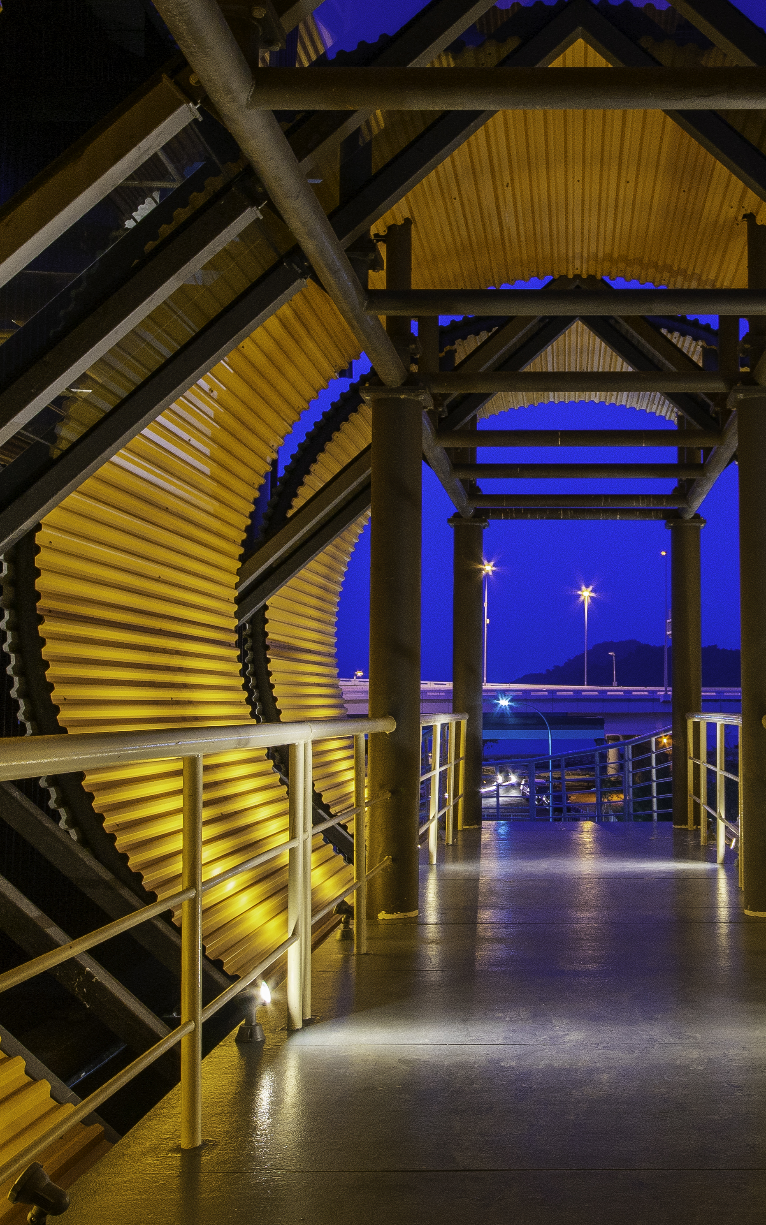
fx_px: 1303
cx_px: 639
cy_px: 426
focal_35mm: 39
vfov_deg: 49.7
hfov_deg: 31.7
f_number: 13
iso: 200
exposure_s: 2
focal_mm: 19
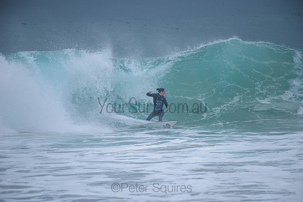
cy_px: 101
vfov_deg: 2.8
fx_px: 4209
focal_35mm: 500
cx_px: 152
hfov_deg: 4.1
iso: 280
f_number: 5.6
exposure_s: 1/2000
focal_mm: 500
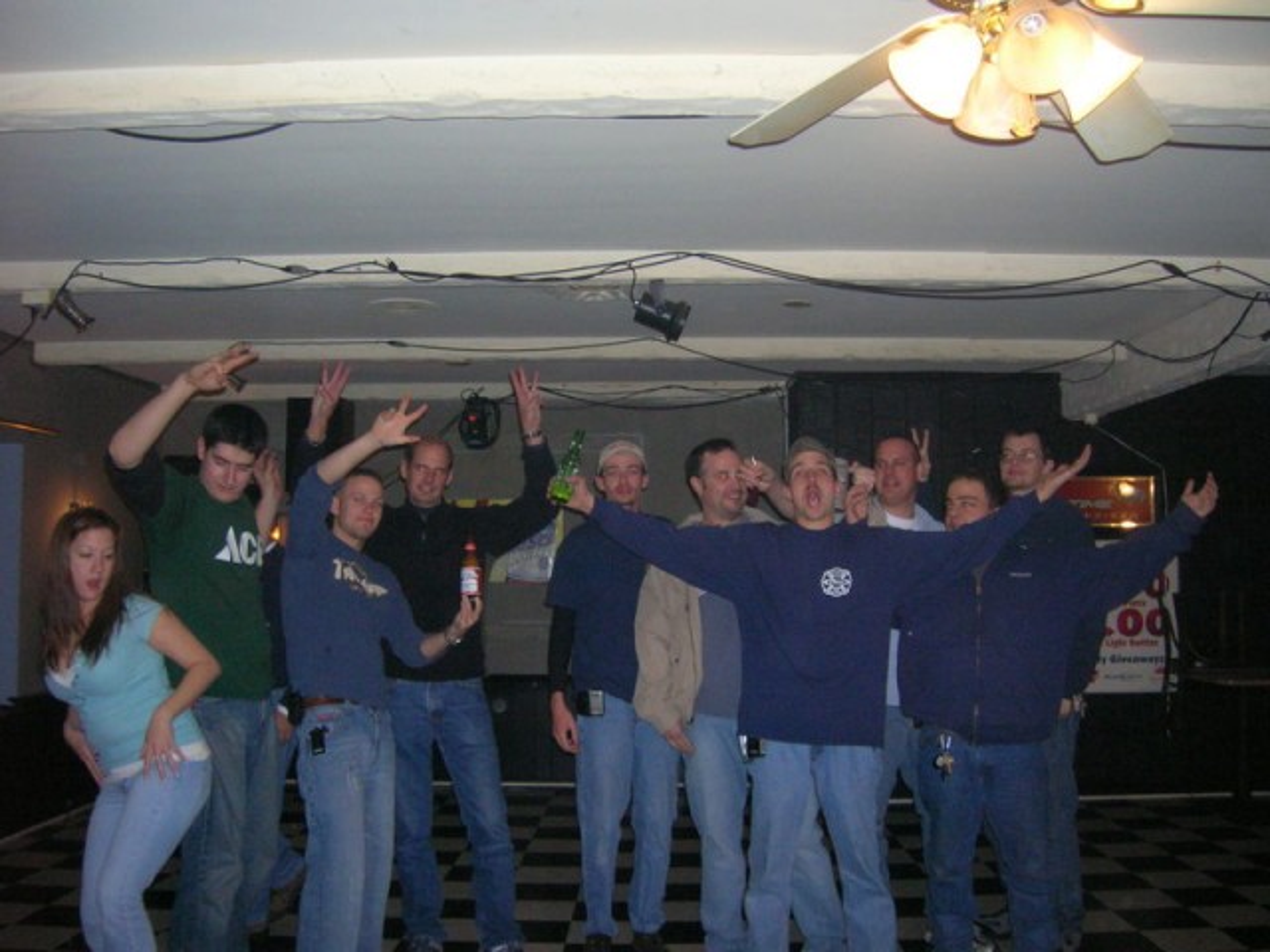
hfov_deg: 54.0
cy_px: 476
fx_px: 1247
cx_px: 635
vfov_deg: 41.8
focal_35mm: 34
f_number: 2.9
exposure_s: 1/60.1
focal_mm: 5.7
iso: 200
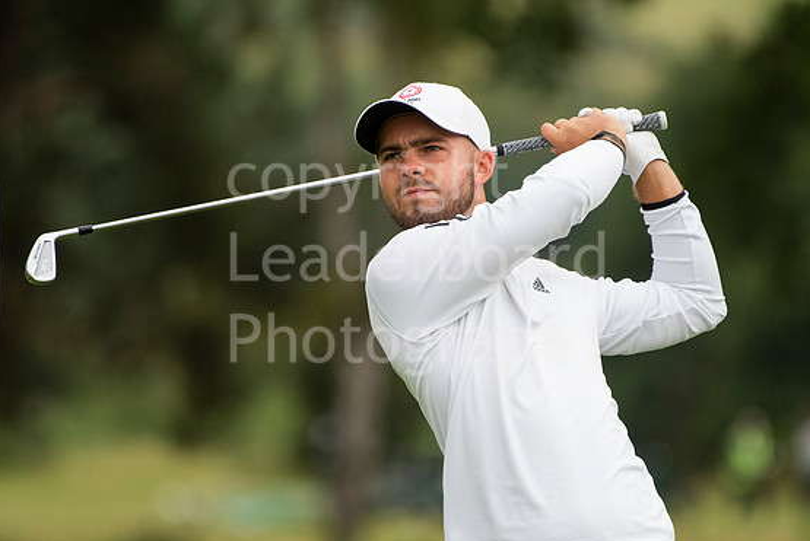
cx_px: 419
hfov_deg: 2.9
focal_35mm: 705
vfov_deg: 2.0
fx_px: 15874
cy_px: 270
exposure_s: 1/1000
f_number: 5.6
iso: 1600
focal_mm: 450
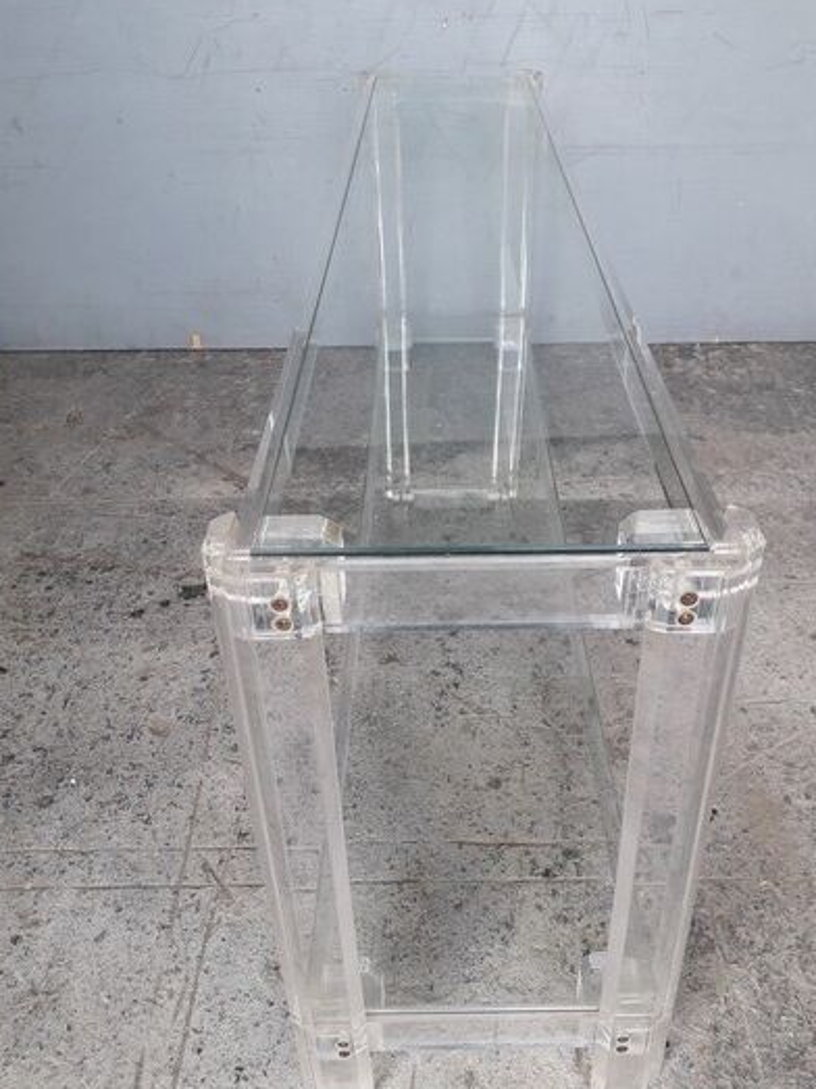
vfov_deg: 58.3
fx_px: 975
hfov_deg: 45.4
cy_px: 568
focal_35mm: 31
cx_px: 452
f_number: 1.9
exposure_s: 1/50
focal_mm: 3.6
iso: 50
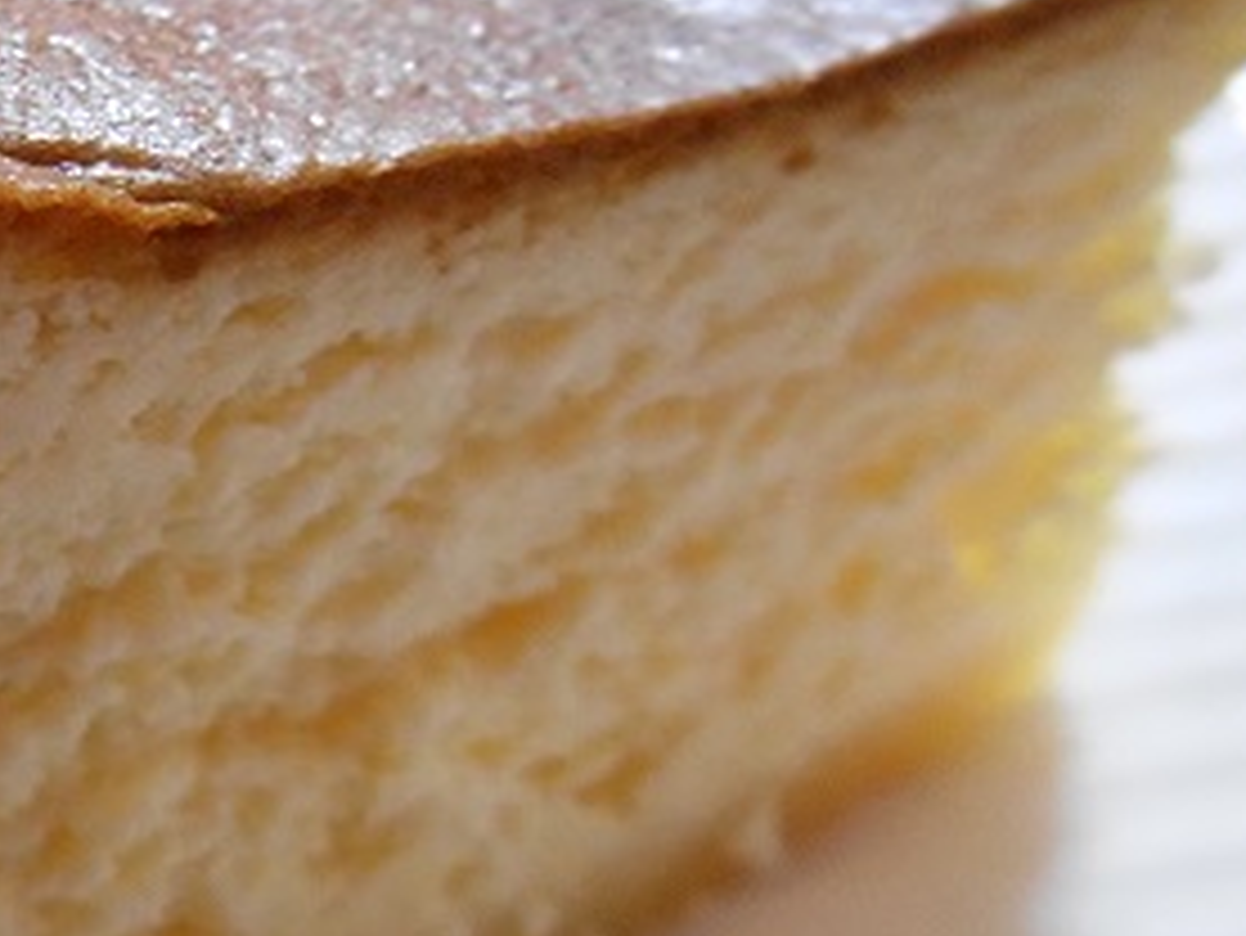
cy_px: 513
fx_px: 2161
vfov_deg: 24.4
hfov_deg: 29.1
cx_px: -126
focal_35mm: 60
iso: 800
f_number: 3.4
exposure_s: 1/13
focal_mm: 4.7
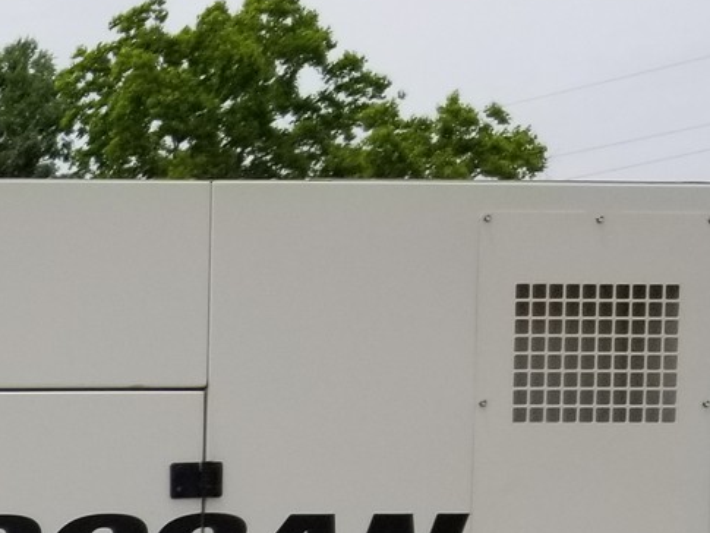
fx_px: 2216
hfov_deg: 15.0
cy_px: 968
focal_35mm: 108
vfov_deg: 12.5
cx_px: -684
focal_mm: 4.25
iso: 50
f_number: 1.7
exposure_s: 1/3232
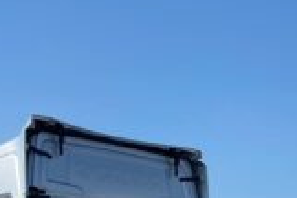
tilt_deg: +2.6
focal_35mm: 100
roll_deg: +0.9
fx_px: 825
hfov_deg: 18.5
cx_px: 420
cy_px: 334
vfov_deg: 12.7
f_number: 1.6
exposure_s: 1/3300
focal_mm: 4.2
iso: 32
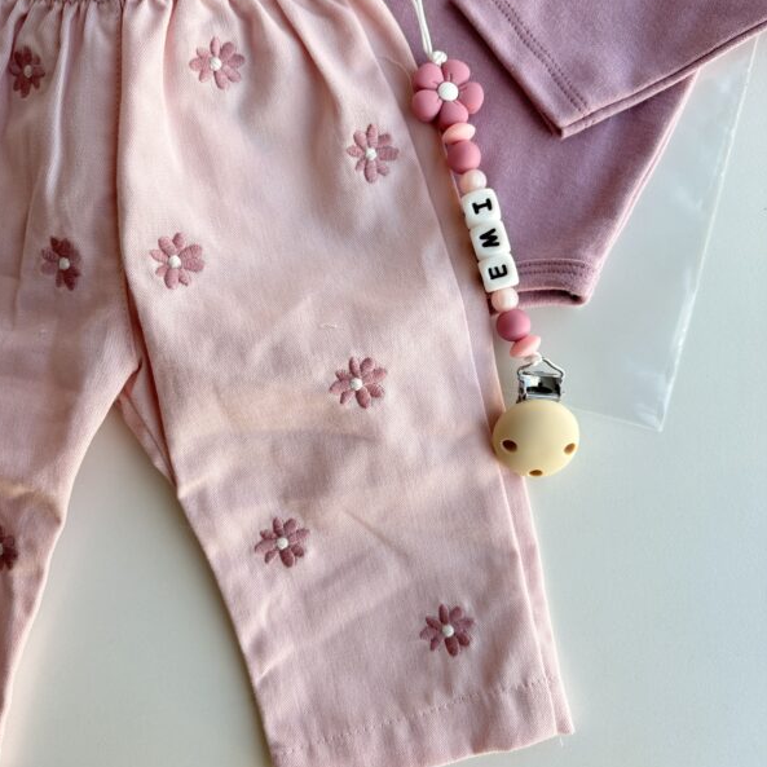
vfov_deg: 52.4
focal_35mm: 31
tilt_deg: -86.3
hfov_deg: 52.5
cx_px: 380
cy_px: 331
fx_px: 777
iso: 50
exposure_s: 1/200
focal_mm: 5.96
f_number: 1.6
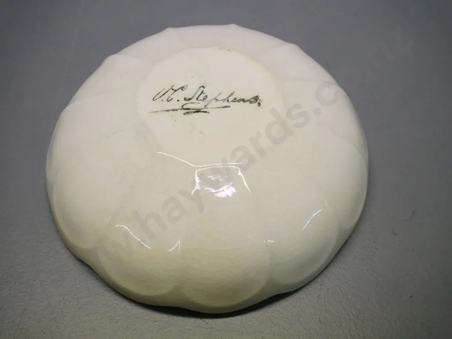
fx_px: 522
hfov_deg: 46.8
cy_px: 170
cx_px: 226
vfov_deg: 36.0
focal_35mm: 40
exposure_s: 1/500
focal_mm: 20
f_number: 5.6
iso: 3200
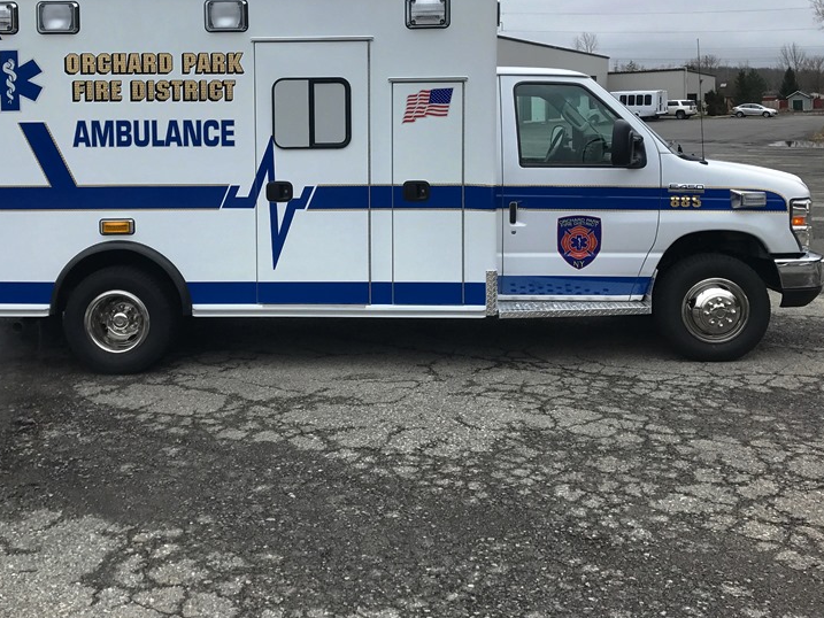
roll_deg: +2.2
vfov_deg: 35.5
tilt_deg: -3.3
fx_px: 952
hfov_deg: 46.5
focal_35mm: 40
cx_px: 325
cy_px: 188
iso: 20
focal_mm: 3.99
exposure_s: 1/1497
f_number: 1.8
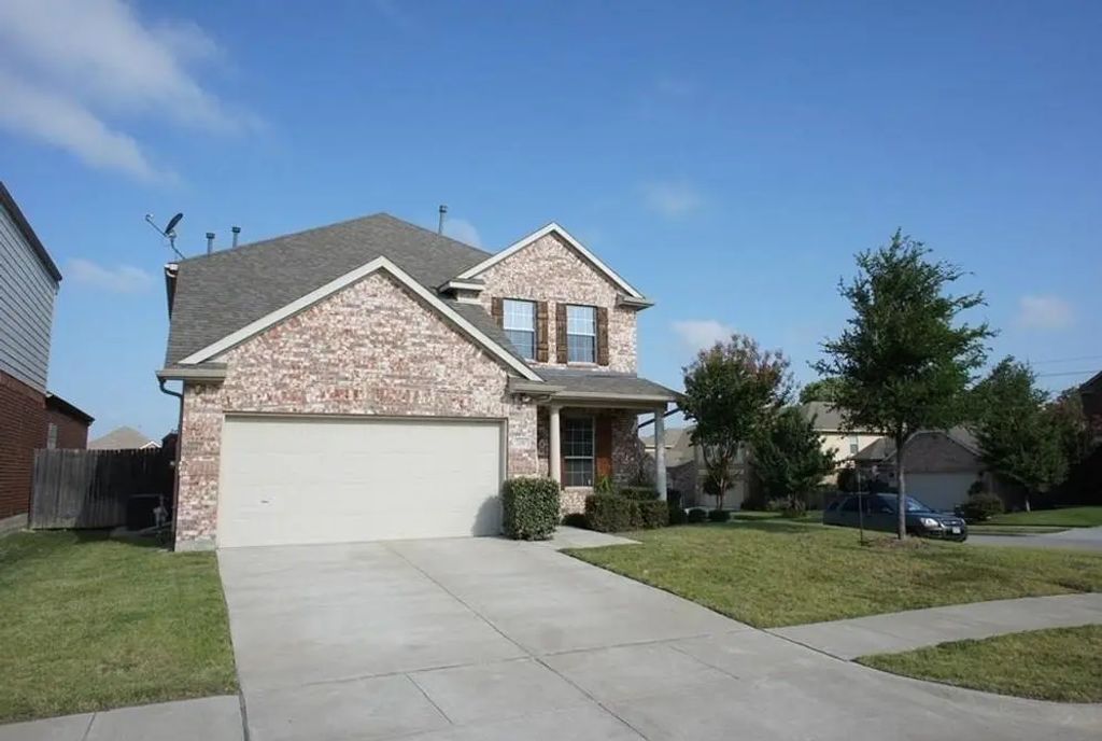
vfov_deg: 53.4
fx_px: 736
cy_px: 370
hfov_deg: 73.6
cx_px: 551
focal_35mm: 24
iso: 200
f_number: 7.1
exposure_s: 1/800
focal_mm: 16
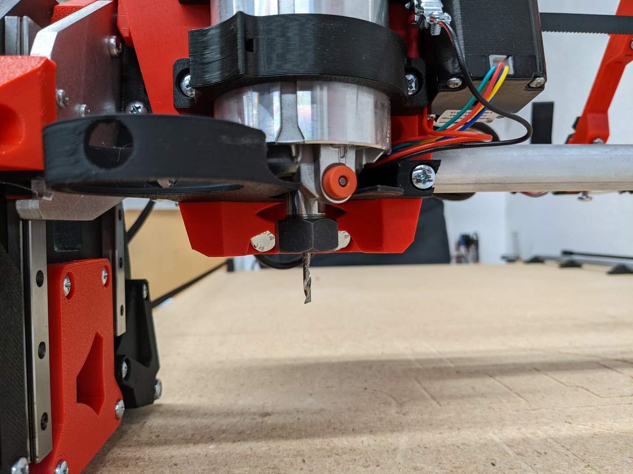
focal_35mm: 27
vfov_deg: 51.4
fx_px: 494
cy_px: 237
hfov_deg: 65.3
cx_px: 316
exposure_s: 1/24
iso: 60
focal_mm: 4.38
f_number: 1.73
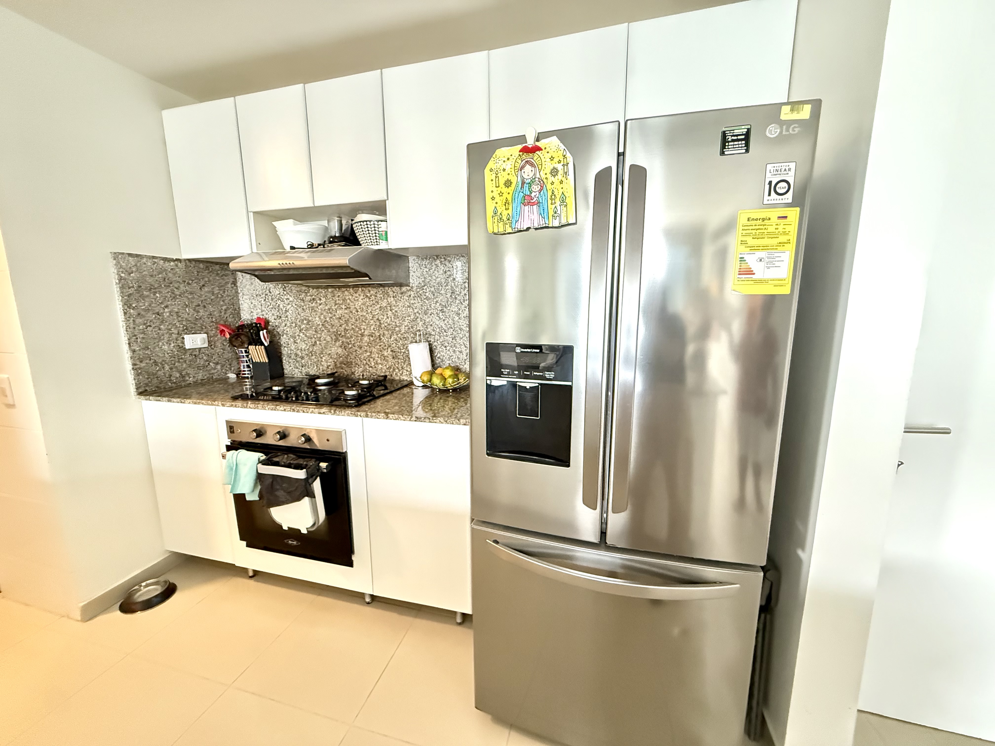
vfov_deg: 85.7
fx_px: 402
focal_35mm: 14
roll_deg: +0.2
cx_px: 498
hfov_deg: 102.1
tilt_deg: -8.6
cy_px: 373
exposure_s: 1/60
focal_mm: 2.22
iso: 1250
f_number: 2.2
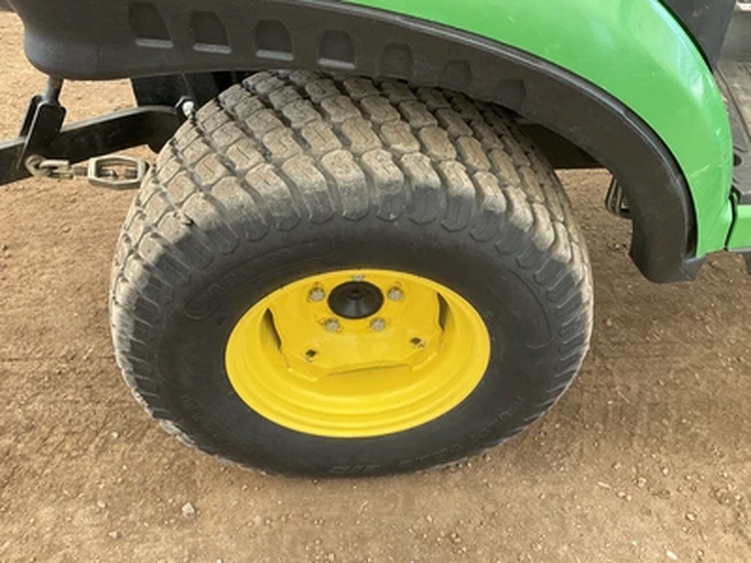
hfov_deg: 61.7
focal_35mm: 29
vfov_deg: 48.2
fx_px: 629
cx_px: 376
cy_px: 282
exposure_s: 1/115
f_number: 1.8
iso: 64
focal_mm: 3
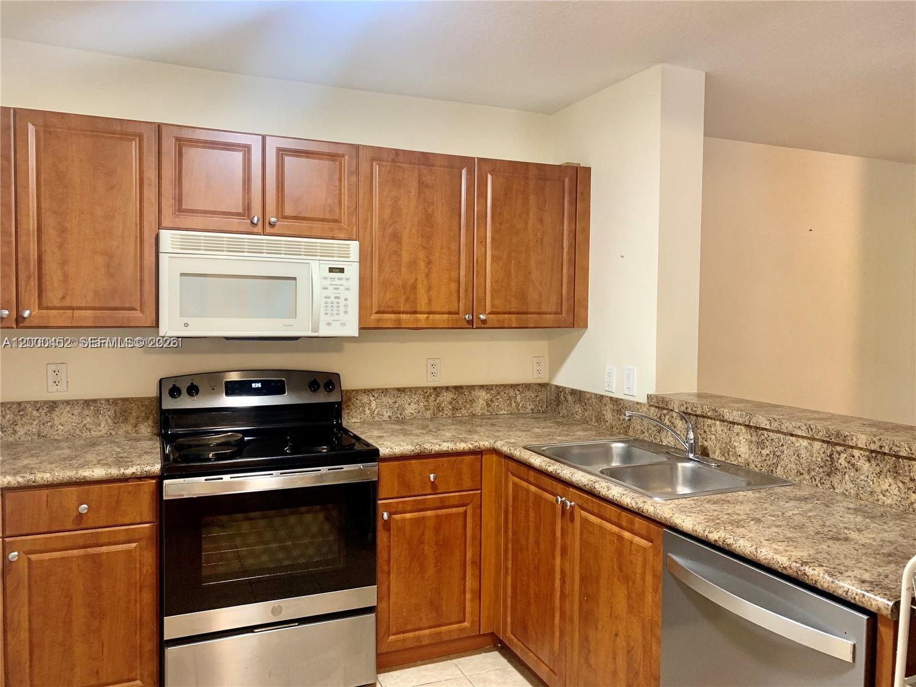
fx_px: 688
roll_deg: -0.5
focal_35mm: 26
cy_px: 344
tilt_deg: -3.0
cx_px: 458
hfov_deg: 67.3
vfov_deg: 53.1
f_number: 1.8
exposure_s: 1/60
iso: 320
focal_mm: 4.25
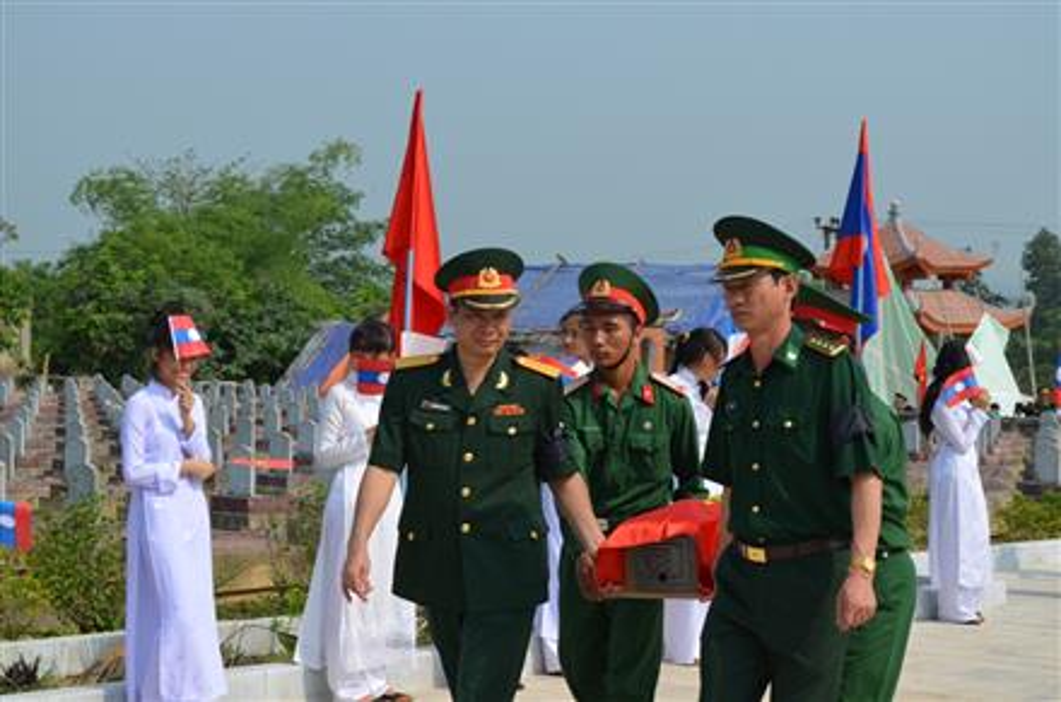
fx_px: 2425
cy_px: 351
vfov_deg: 16.5
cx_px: 530
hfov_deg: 24.7
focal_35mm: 82
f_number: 9
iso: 100
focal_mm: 55
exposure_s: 1/320
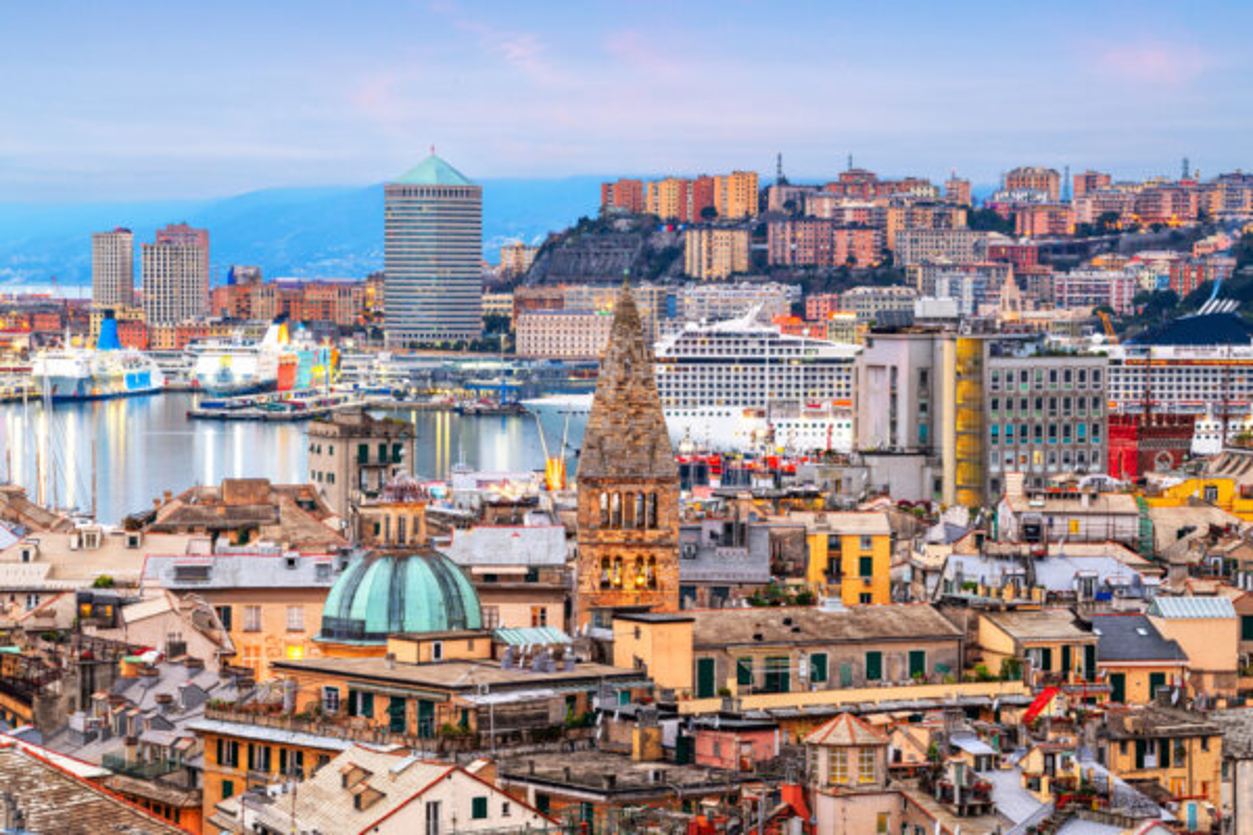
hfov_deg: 17.6
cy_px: 418
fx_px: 4037
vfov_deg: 11.8
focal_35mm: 116
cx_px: 626
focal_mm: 116
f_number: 11
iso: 64
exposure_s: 8
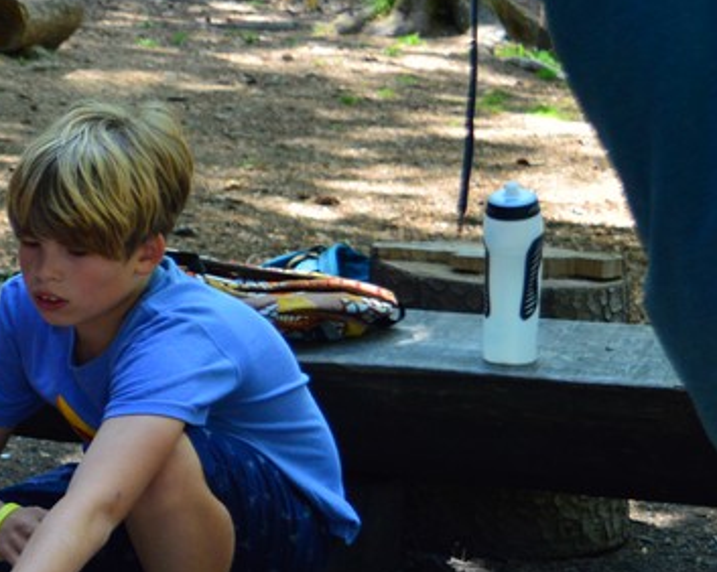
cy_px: 334
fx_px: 2510
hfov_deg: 15.3
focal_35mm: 118
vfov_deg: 13.0
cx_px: -288
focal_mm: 29
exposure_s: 1/160
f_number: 4.2
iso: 400
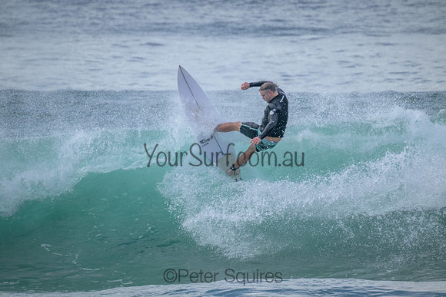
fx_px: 9913
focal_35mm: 800
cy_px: 148
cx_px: 223
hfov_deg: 2.6
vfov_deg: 1.7
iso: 5600
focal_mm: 800
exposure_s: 1/1000
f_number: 11
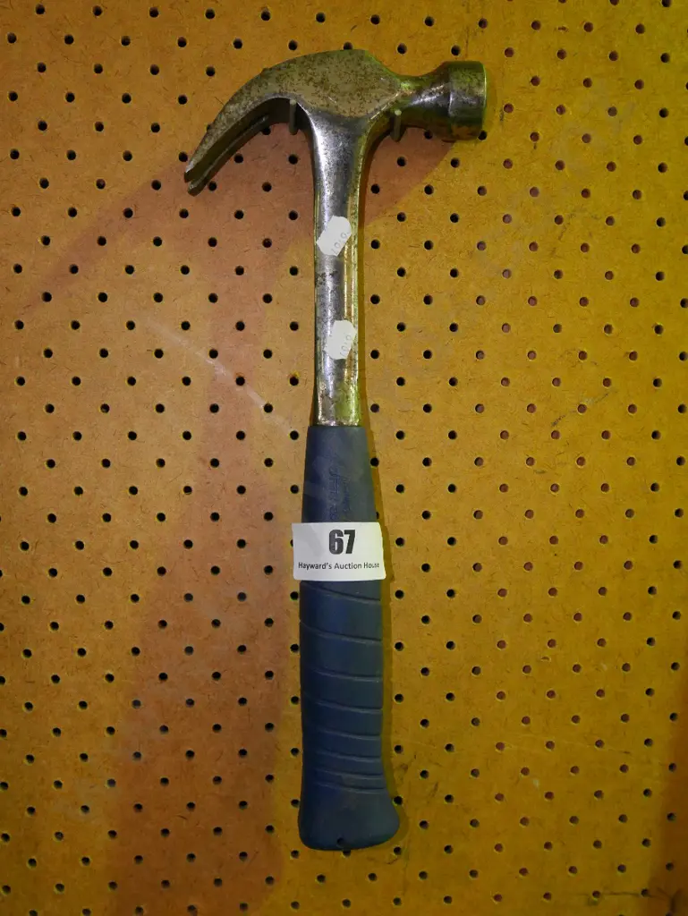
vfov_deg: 56.8
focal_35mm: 32
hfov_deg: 44.2
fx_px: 847
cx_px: 344
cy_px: 458
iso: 3200
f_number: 4
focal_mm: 16
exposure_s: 1/60
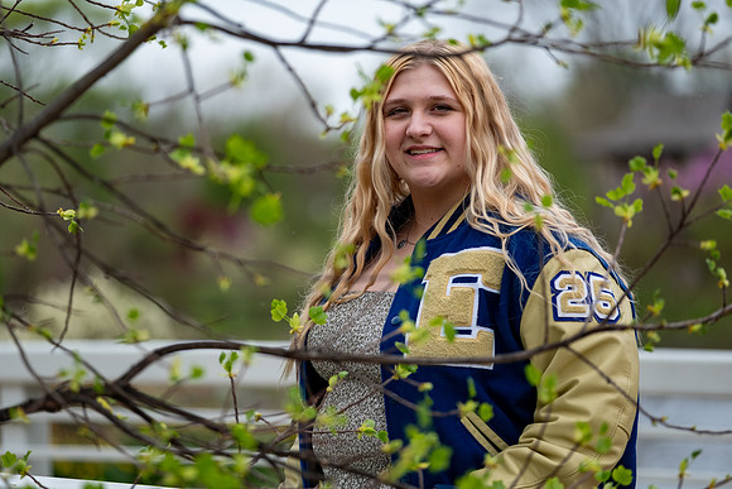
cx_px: 366
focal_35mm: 210
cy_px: 244
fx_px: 4271
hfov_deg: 9.8
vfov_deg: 6.5
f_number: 2.8
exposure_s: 1/1000
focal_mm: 140
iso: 250
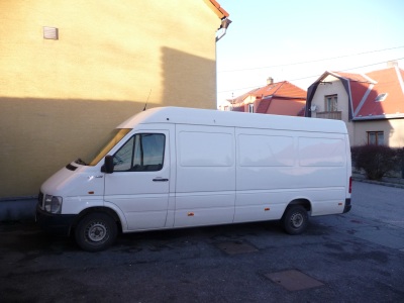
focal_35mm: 28
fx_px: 327
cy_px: 152
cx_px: 202
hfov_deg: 63.4
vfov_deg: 49.7
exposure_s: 1/320
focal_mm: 4.7
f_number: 3.3
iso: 200
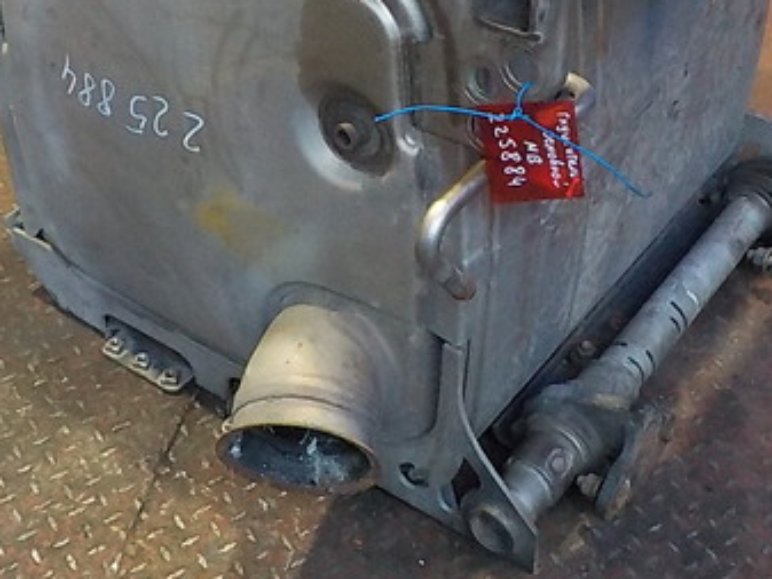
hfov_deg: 33.7
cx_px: 431
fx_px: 1272
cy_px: 98
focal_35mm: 57
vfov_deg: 25.2
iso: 800
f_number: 3.3
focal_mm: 4.1
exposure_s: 1/50
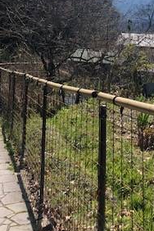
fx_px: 423
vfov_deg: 29.1
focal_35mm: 66
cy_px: 17
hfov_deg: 20.6
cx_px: 91
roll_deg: +0.1
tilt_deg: +4.0
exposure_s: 1/3472
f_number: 1.8
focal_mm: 3.99
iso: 25
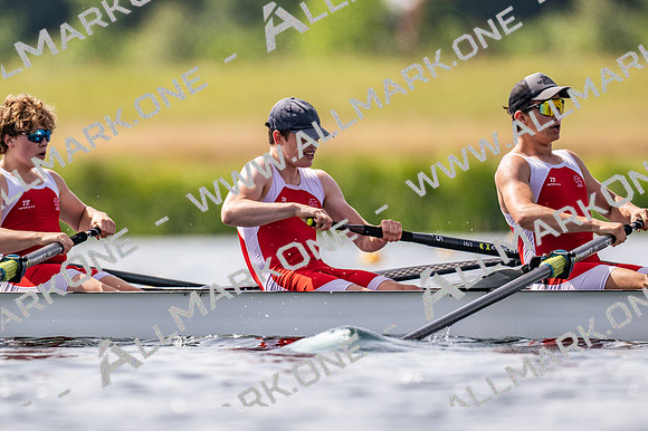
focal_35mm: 900
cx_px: 324
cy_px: 216
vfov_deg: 1.5
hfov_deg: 2.3
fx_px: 16190
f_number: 4
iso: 180
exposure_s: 1/2500
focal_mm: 600
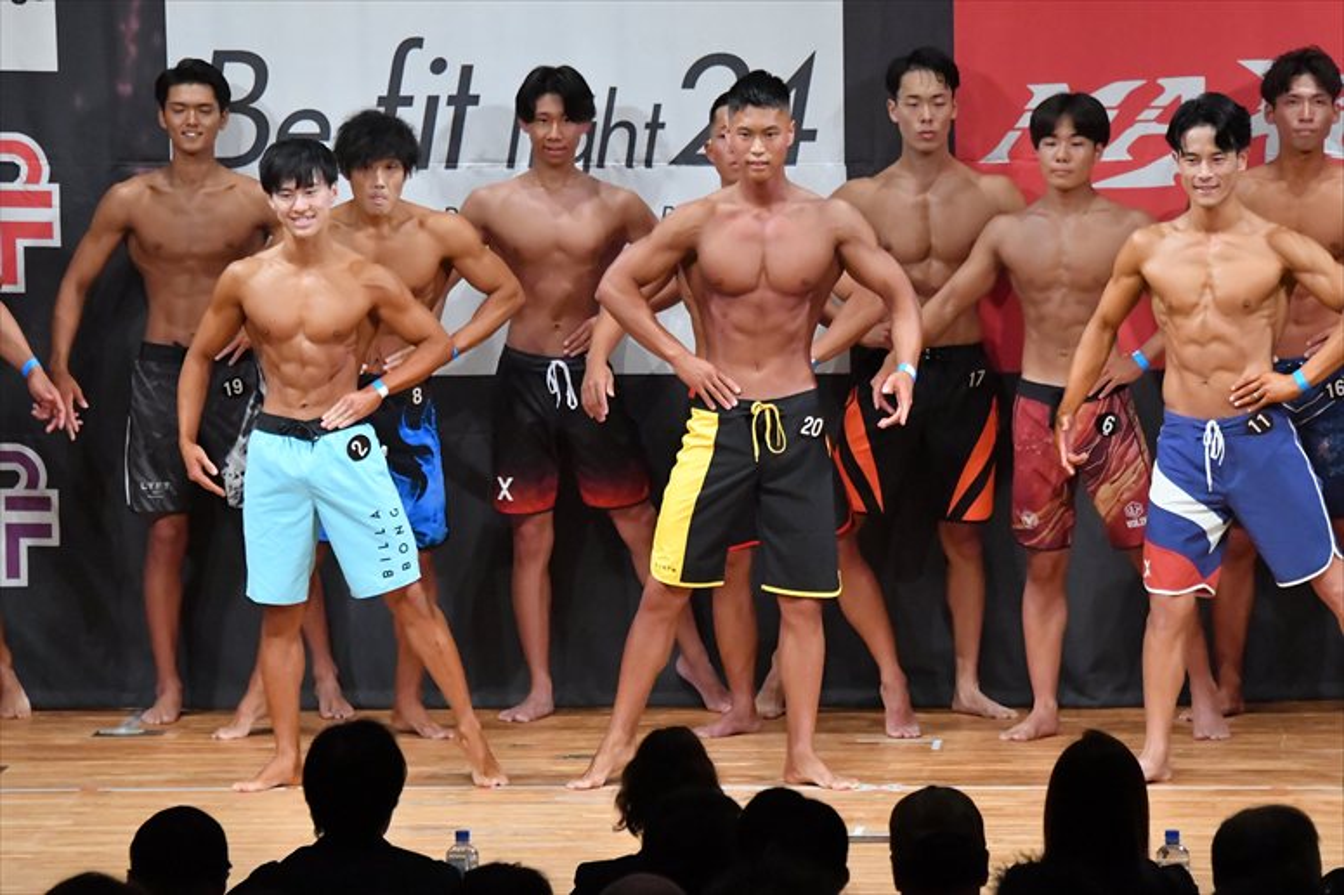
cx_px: 672
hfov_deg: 8.6
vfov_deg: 5.7
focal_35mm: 240
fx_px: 8956
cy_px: 448
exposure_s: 1/400
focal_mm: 160
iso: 10000
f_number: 5.6
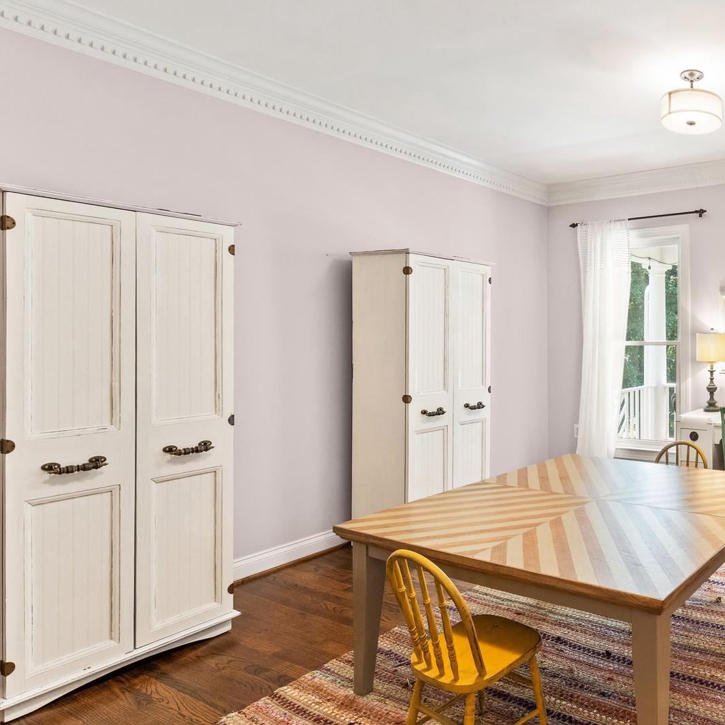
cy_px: 330
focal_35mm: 23
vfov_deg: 67.1
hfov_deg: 55.5
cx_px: 688
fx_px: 545
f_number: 8
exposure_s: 1/10
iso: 1000
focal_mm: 14
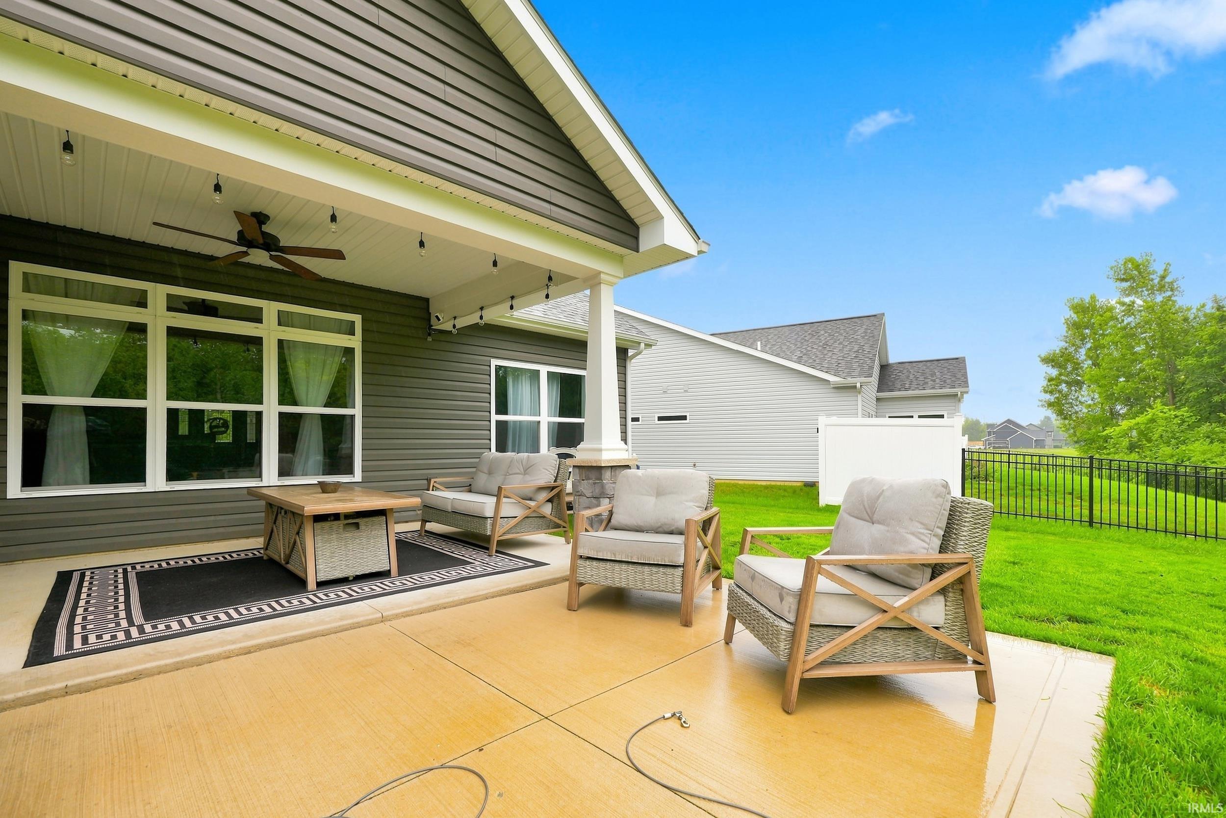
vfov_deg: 77.3
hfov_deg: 100.4
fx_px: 511
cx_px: 613
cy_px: 409
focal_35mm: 15
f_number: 5
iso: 100
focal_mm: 10
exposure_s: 1/100
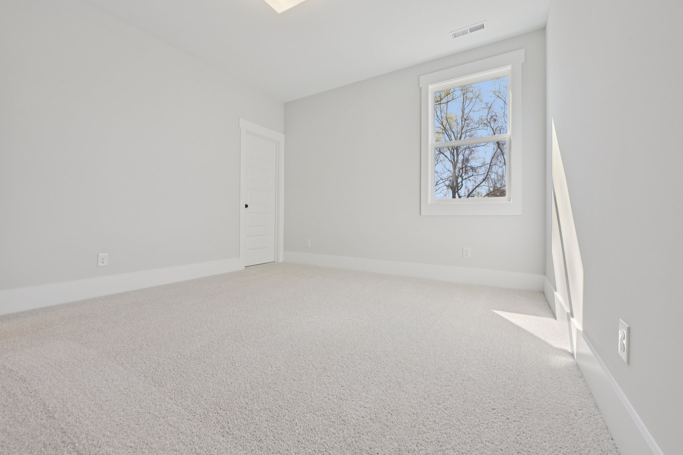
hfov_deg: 104.3
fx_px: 266
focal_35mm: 14
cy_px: 228
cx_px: 342
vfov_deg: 81.2
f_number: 8
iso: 100
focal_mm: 14
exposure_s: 1/50
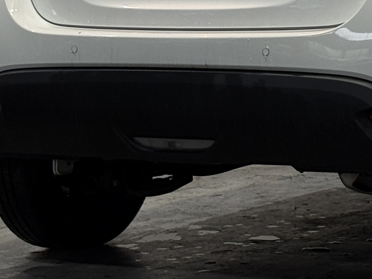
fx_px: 1977
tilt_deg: +1.0
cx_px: 429
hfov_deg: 10.6
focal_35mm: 184
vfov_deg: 8.0
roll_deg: +0.7
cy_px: -93
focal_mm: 6.76
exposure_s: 1/60
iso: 64
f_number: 1.78
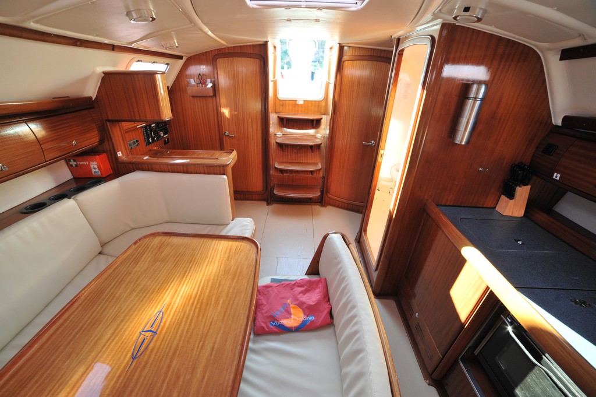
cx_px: 298
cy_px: 198
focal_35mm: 14
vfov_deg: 81.1
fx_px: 232
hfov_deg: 104.3
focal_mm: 14
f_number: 6.3
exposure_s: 1/50
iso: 1000
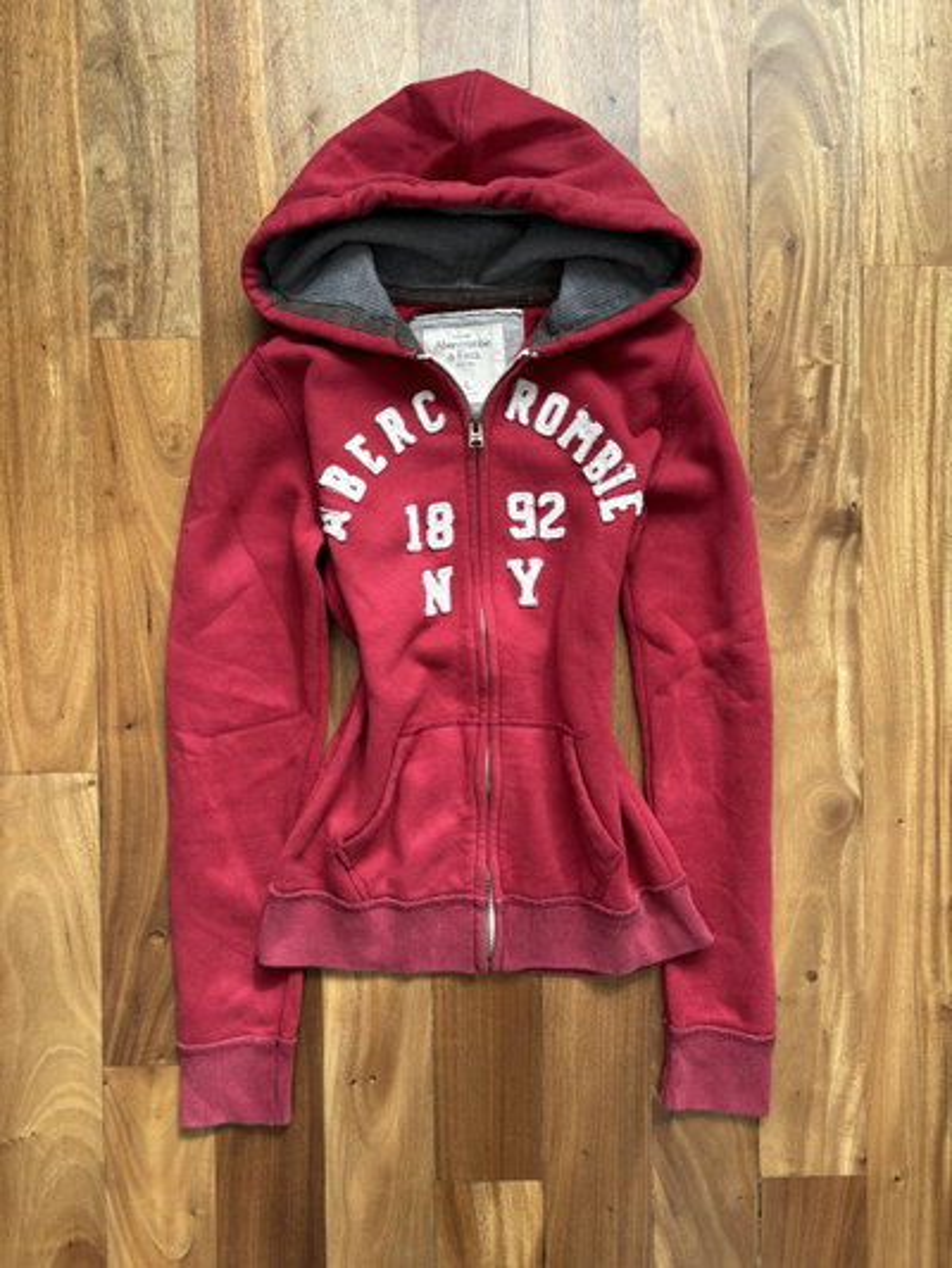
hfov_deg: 53.1
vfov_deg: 67.3
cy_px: 634
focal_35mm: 26
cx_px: 476
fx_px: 953
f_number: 1.6
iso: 80
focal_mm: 5.96
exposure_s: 1/121
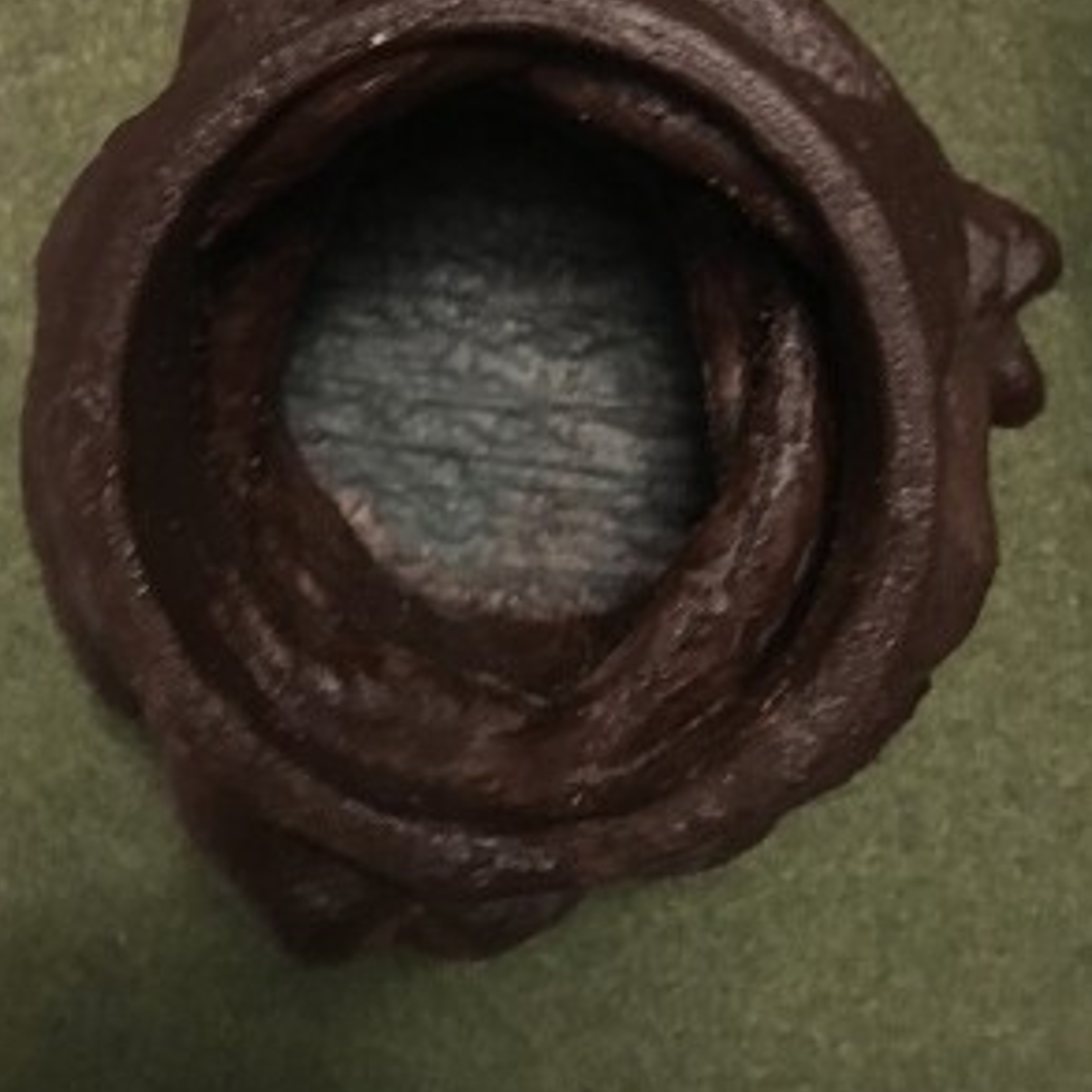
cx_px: 540
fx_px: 1249
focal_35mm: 35
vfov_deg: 46.5
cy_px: 362
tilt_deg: -78.7
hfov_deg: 47.2
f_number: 2.2
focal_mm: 4.15
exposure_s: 1/24
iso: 200
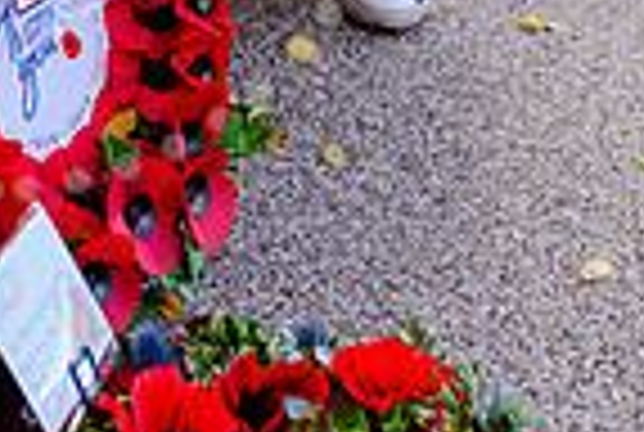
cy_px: -225
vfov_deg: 13.7
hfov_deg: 20.9
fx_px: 1685
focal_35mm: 94
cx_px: -7
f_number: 4
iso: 400
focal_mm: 30
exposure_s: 1/180
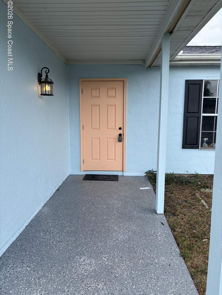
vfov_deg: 67.3
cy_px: 148
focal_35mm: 26
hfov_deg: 53.1
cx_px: 111
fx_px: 222
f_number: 1.6
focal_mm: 5.96
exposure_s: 1/1064
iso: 50
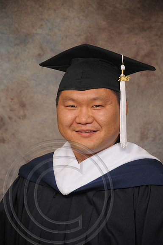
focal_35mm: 168
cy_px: 122
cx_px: 82
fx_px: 1144
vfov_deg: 12.2
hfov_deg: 8.1
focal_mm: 112
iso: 200
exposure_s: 1/60
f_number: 5.6
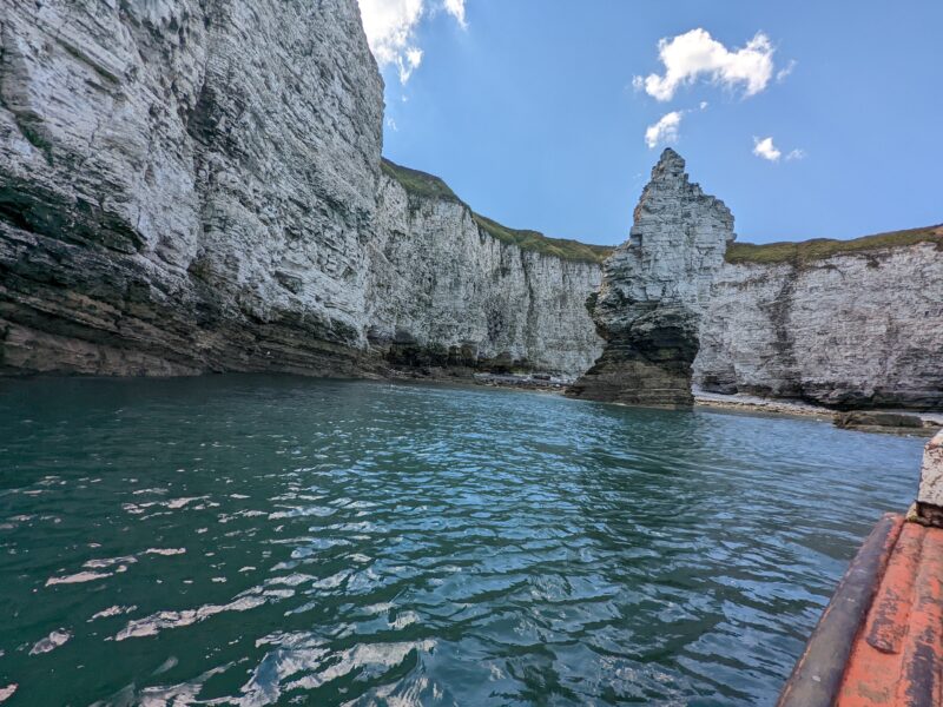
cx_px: 472
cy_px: 354
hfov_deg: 94.5
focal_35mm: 16
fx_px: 436
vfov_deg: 78.1
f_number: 2.2
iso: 53
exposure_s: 1/2066
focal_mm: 2.35
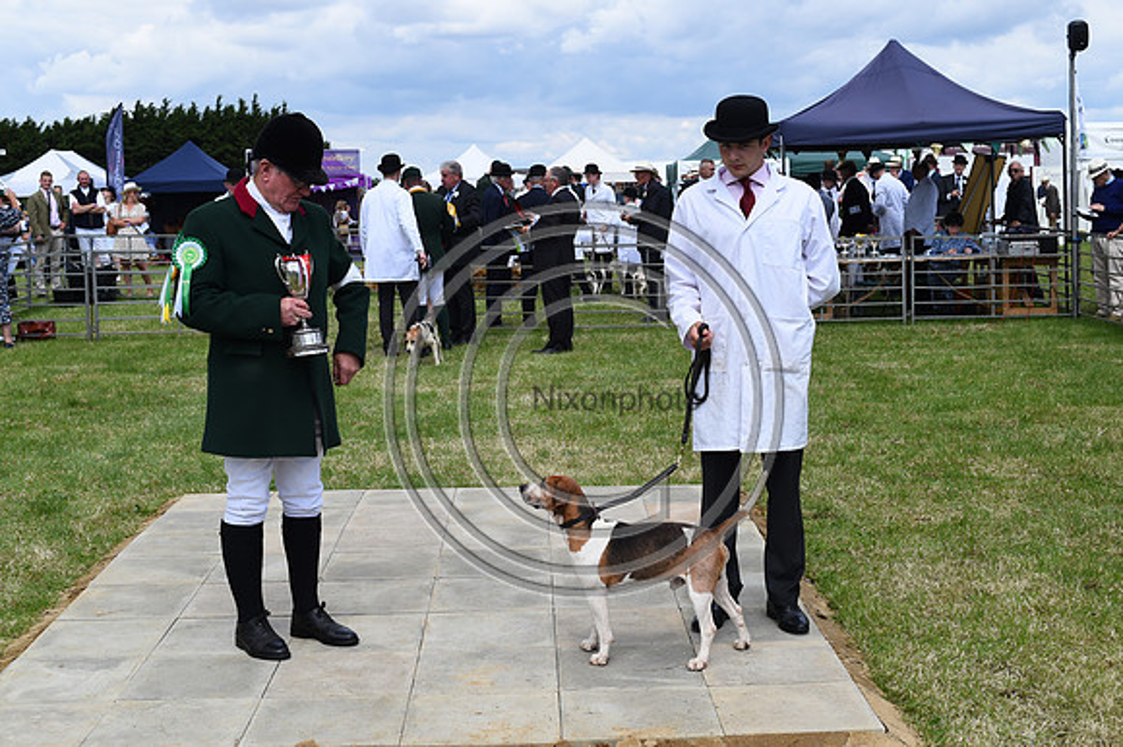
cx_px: 562
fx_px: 1559
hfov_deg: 39.6
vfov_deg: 27.0
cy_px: 374
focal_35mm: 50
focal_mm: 50
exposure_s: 1/1250
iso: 500
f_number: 9
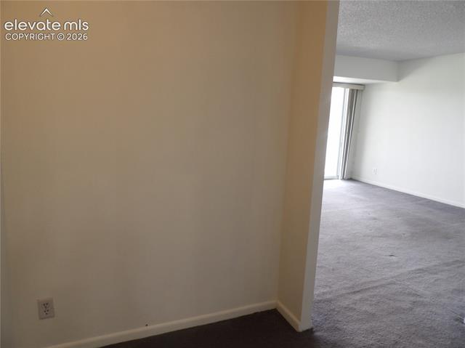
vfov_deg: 56.8
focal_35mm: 24
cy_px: 174
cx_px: 232
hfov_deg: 71.6
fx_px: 322
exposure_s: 1/33
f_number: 3.2
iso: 190
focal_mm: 4.3
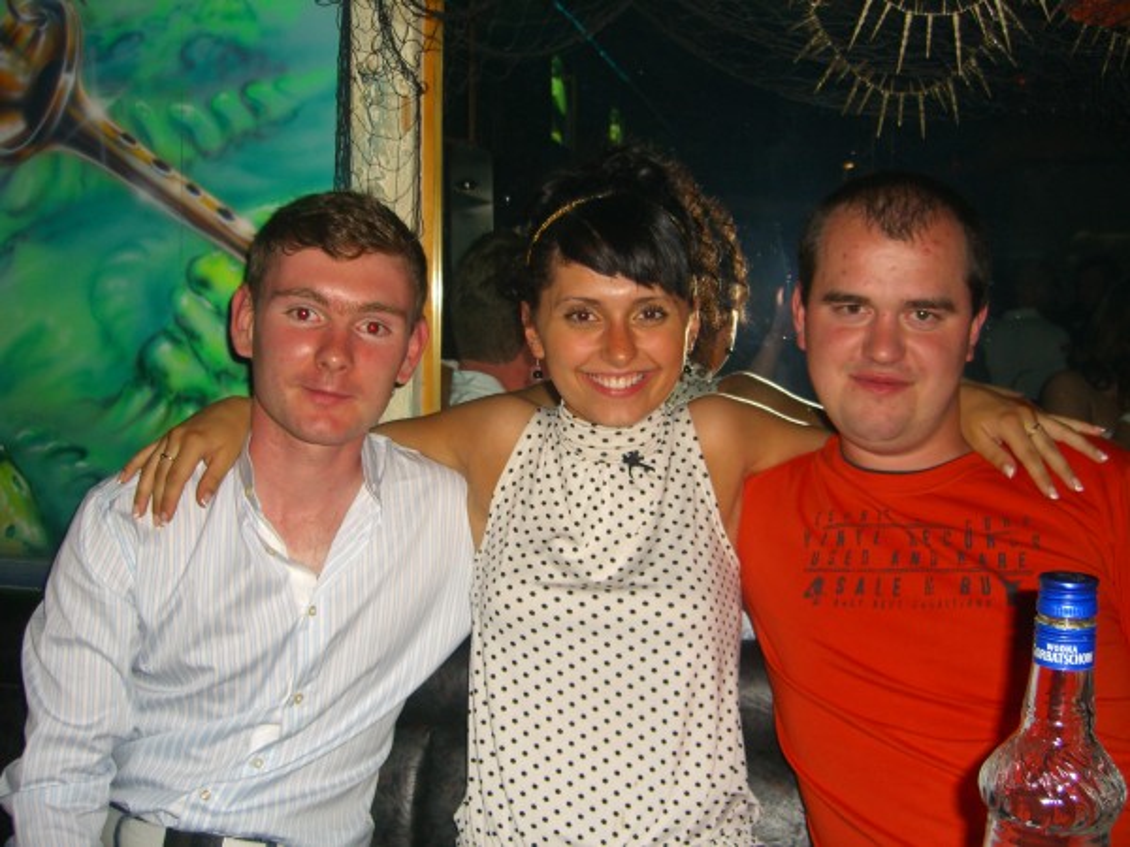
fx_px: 1240
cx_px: 565
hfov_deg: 49.0
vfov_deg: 37.7
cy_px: 424
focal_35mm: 38
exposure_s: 1/60
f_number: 2.8
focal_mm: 7.9
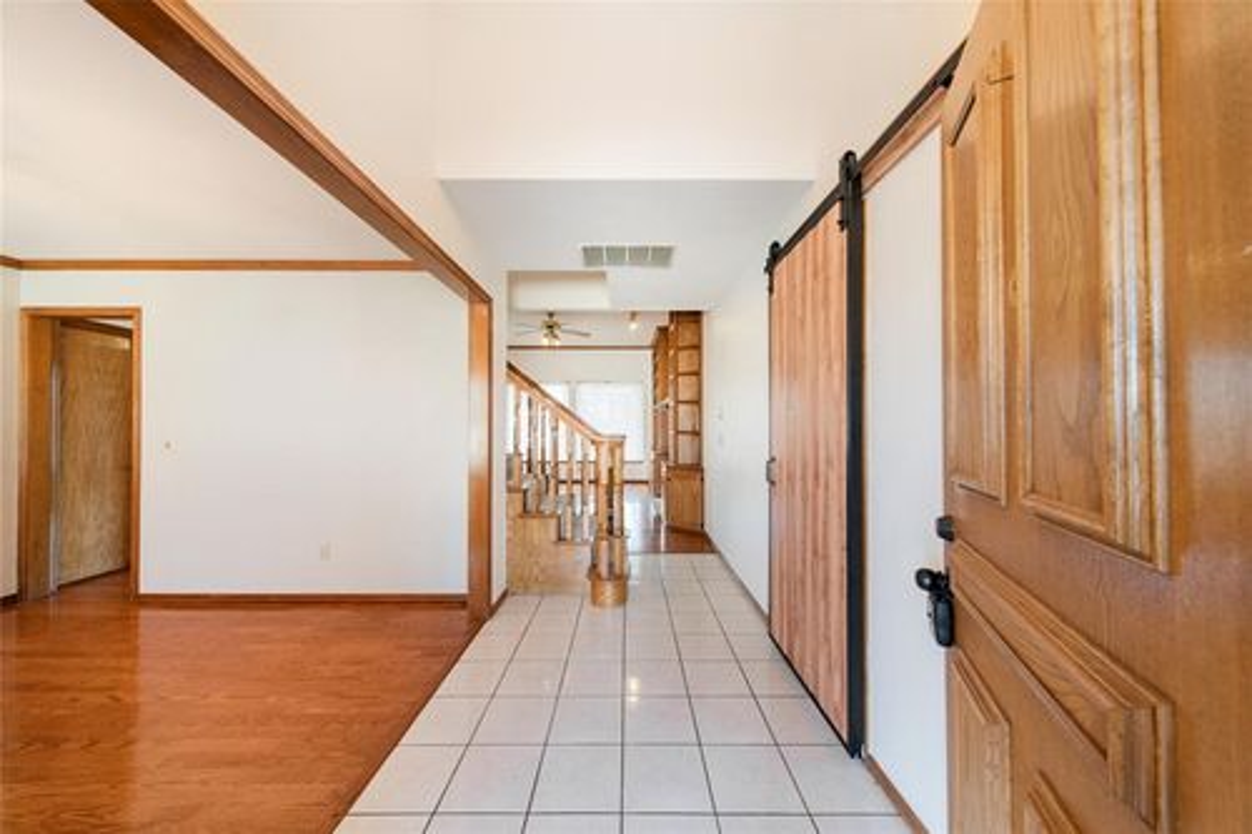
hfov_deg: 112.6
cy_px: 417
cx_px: 626
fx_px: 417
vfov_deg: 90.0
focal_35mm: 12
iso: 50
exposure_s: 1/4
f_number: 8
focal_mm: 12
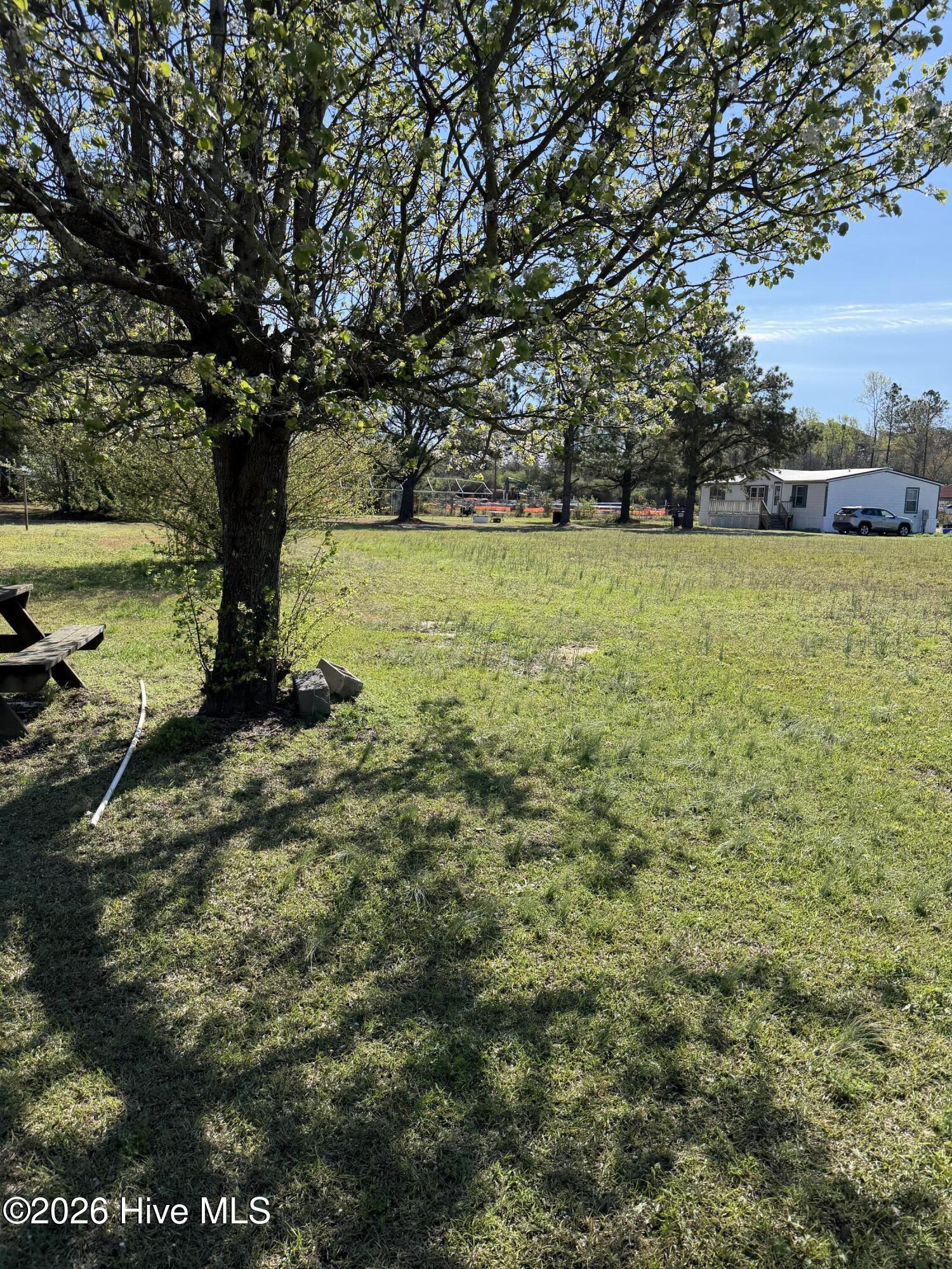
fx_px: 880
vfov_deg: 71.6
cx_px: 476
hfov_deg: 56.8
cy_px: 634
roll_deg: -3.0
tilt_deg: -7.1
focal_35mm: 24
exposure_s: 1/3759
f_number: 1.78
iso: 100
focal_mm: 6.76
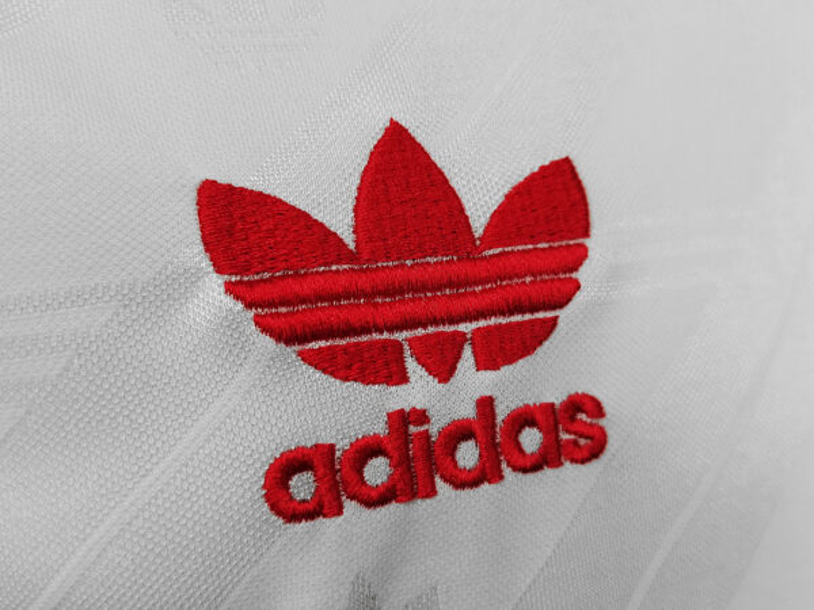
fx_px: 800
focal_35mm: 34
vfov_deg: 41.8
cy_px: 305
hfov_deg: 54.0
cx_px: 407
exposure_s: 1/100
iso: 160
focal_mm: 5.58
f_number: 1.8
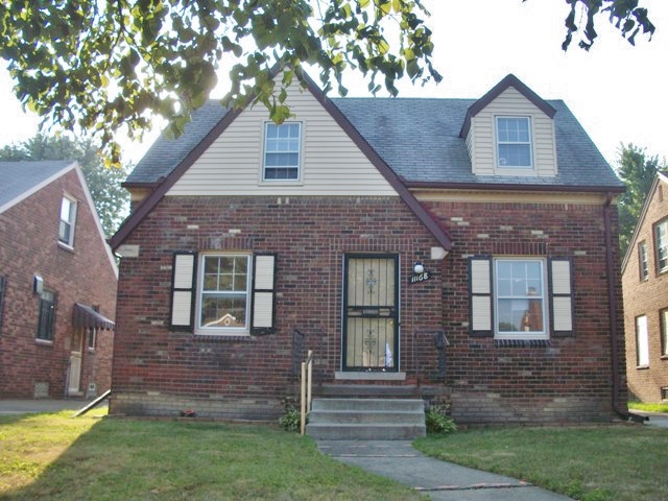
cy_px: 250
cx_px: 334
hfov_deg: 52.6
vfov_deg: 40.7
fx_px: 675
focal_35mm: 35
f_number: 3.1
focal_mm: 6.3
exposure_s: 1/320
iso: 80
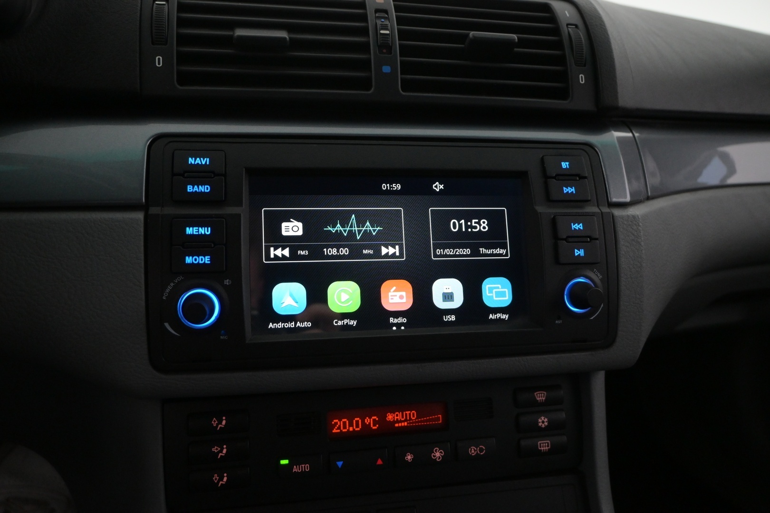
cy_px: 256
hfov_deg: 63.2
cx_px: 385
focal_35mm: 29
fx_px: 626
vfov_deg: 44.6
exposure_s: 1/80
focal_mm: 19.5
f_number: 4.5
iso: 2500
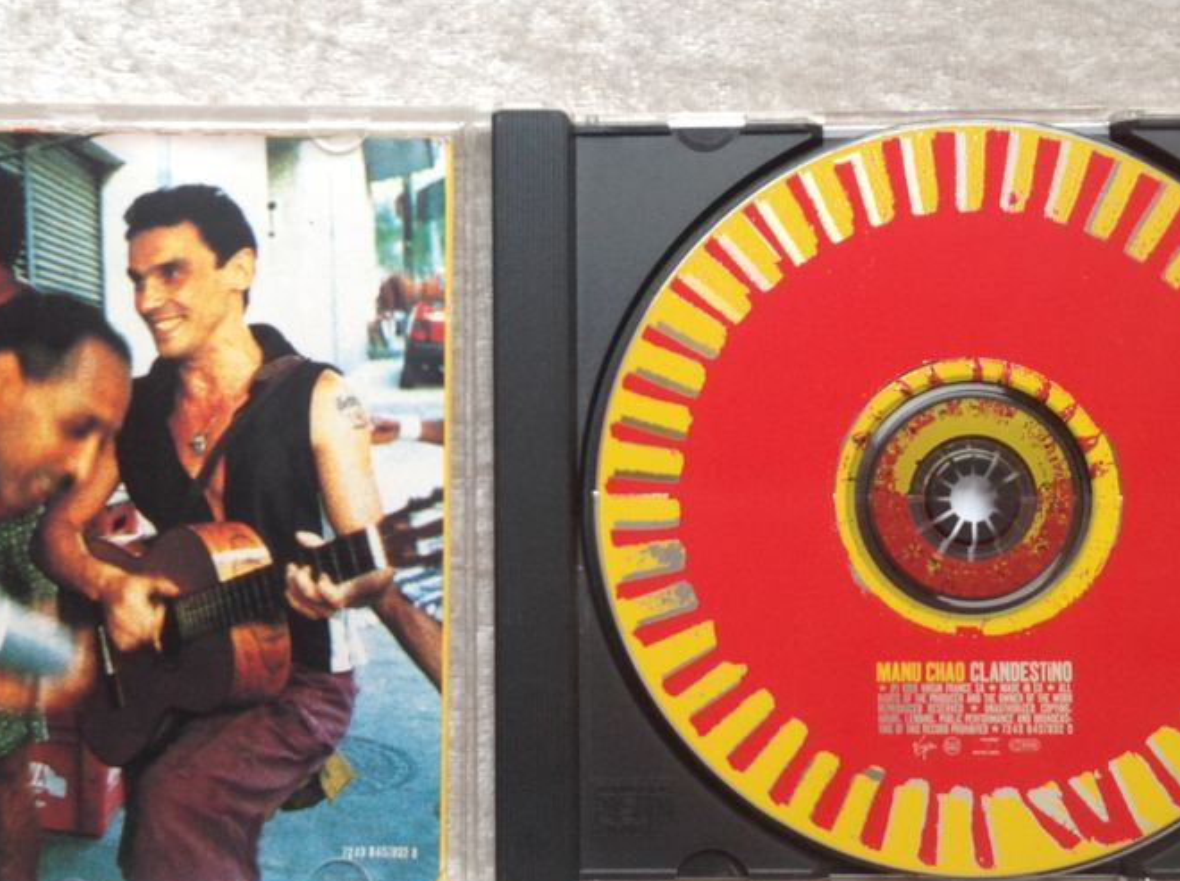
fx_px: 1804
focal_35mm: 53
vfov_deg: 27.4
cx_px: 529
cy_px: 517
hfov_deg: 36.2
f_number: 2.4
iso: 50
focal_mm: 4.28
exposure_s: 1/15
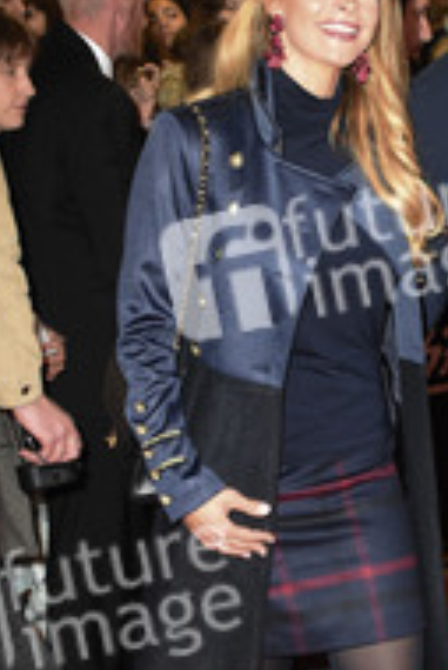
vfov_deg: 23.8
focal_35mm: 85
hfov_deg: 15.8
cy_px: 434
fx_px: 1585
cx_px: 444
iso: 1600
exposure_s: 1/160
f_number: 4.5
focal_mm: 27
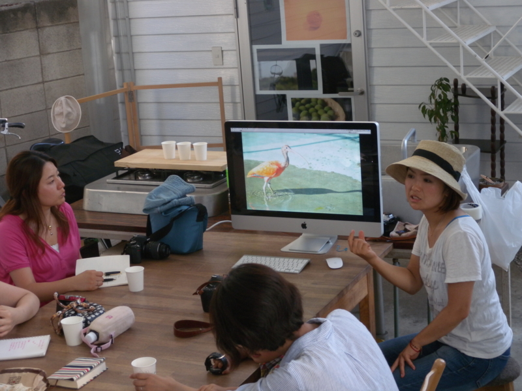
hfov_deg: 27.8
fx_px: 1056
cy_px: 196
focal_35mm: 70
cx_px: 261
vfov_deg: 21.0
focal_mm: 15
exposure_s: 1/59.8
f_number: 4.4
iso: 198
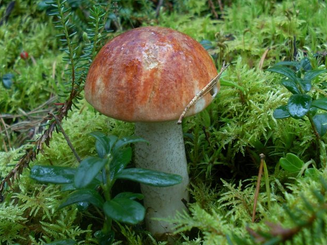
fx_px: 463
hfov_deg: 38.9
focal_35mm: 49
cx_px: 158
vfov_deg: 29.7
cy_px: 123
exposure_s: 1/90
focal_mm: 6.3
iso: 100
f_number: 3
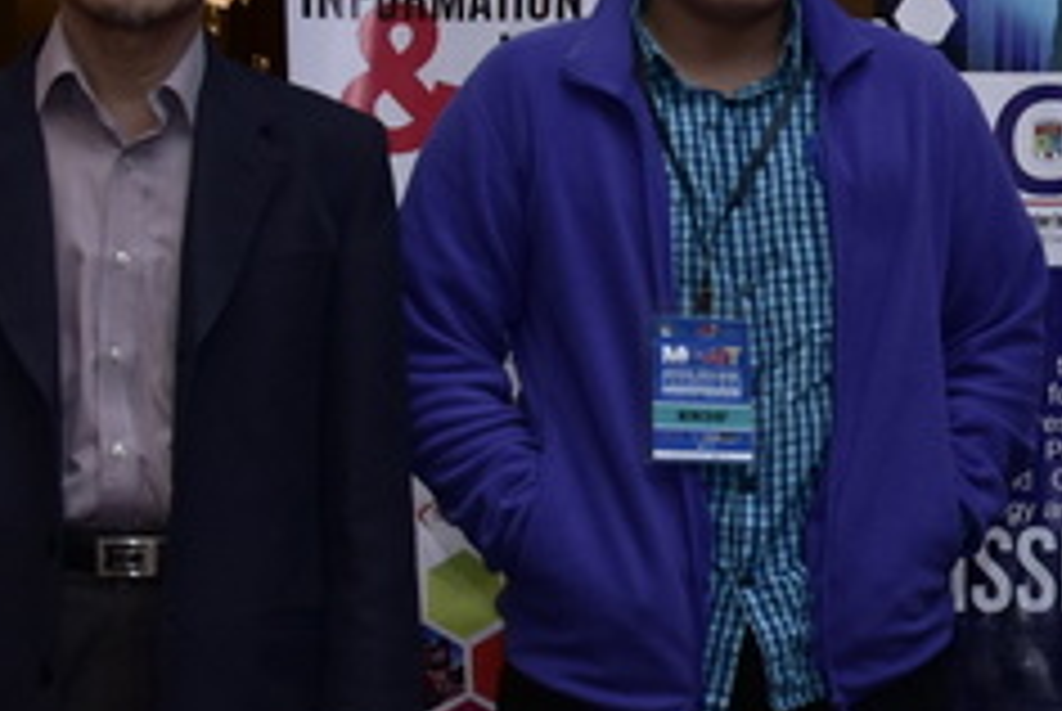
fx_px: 3151
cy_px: 392
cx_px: 1566
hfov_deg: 17.3
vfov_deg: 12.9
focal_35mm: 107
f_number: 6.3
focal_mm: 21
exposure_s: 1/50
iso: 320
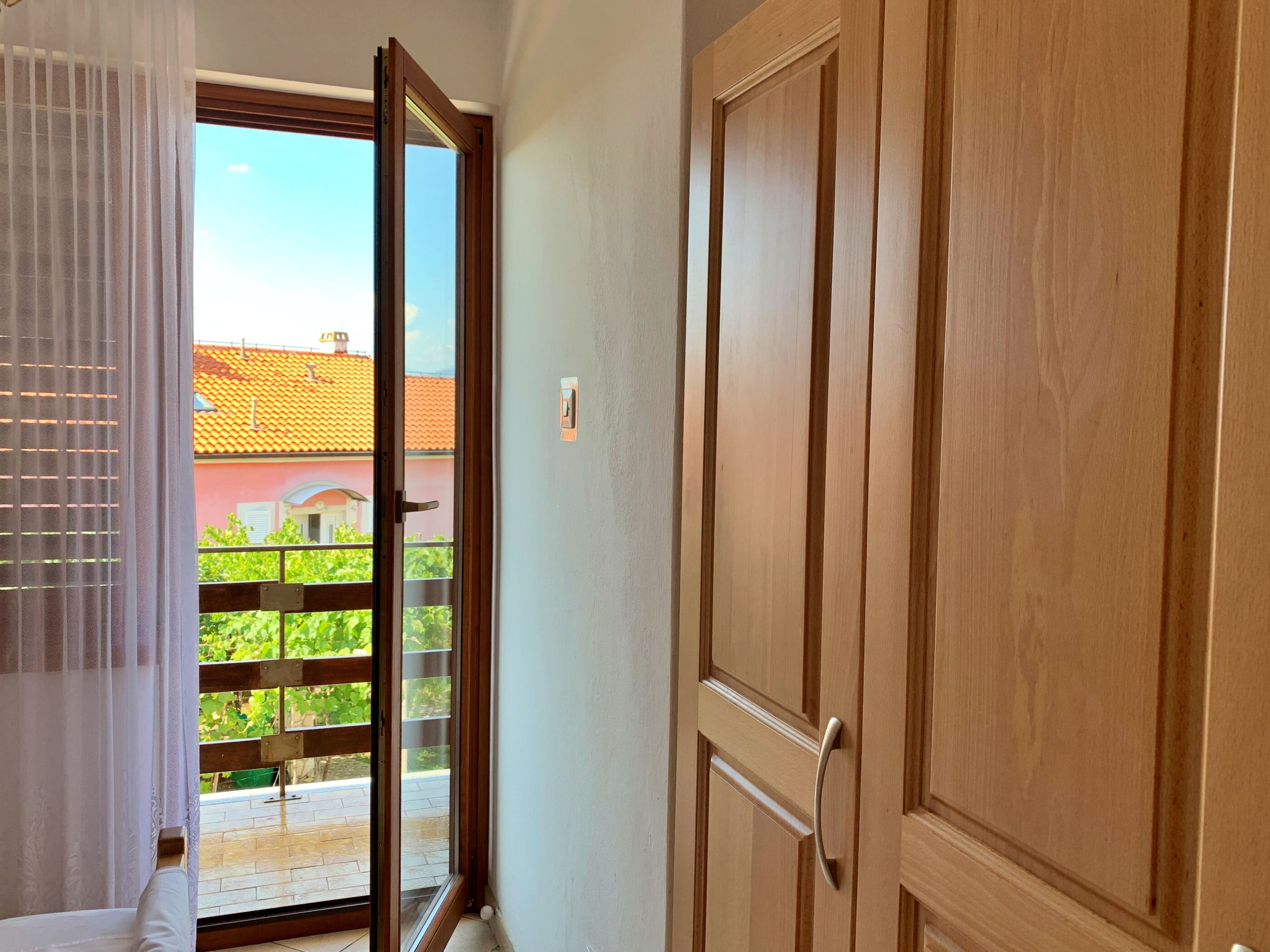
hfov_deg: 67.3
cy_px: 476
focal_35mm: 26
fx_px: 954
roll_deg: +1.9
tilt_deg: -2.6
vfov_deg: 53.1
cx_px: 635
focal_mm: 4.25
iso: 25
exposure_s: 1/162
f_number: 1.8
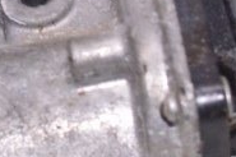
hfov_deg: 6.5
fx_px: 2063
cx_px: -75
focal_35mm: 315
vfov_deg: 4.4
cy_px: 61
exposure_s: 1/125
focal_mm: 38
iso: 1600
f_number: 8
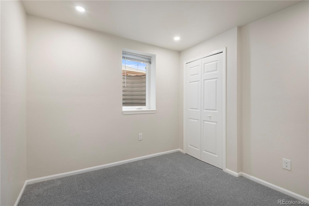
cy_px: 103
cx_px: 154
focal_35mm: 16
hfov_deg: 96.7
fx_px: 137
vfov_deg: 73.8
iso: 250
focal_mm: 16
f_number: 11
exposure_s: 1/10
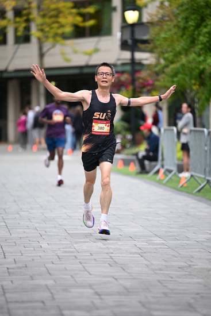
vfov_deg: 10.3
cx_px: 106
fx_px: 1757
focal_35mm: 200
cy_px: 158
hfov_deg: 6.9
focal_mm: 200
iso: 1250
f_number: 2.8
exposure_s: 1/1600
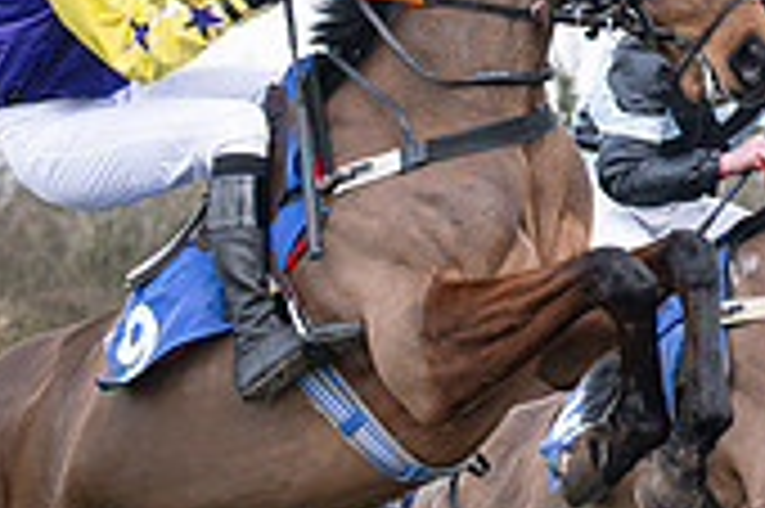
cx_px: 1126
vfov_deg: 3.6
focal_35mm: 376
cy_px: 256
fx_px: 7982
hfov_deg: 5.4
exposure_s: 1/1250
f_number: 4
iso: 400
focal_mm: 70
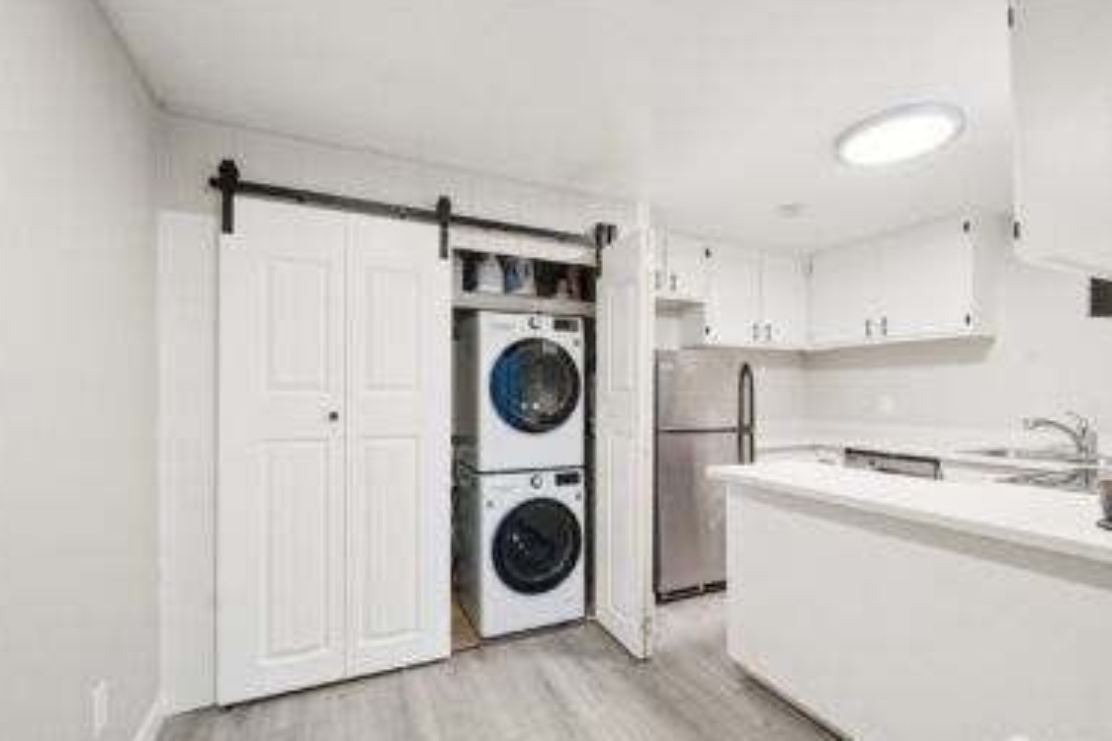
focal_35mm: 16
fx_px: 494
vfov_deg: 73.7
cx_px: 578
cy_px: 384
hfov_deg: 96.7
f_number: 9
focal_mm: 10
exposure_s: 1/30
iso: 5000
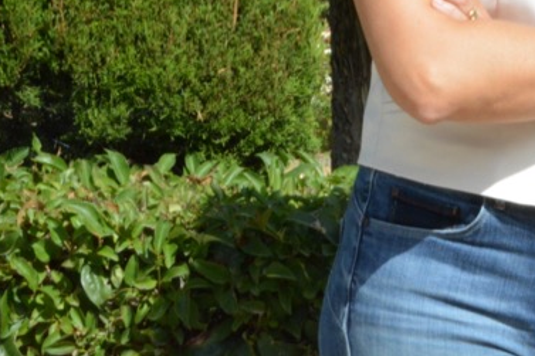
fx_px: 3431
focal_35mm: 231
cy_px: -113
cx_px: 602
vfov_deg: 5.9
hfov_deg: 8.8
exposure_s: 1/200
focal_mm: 58
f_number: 32
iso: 2000
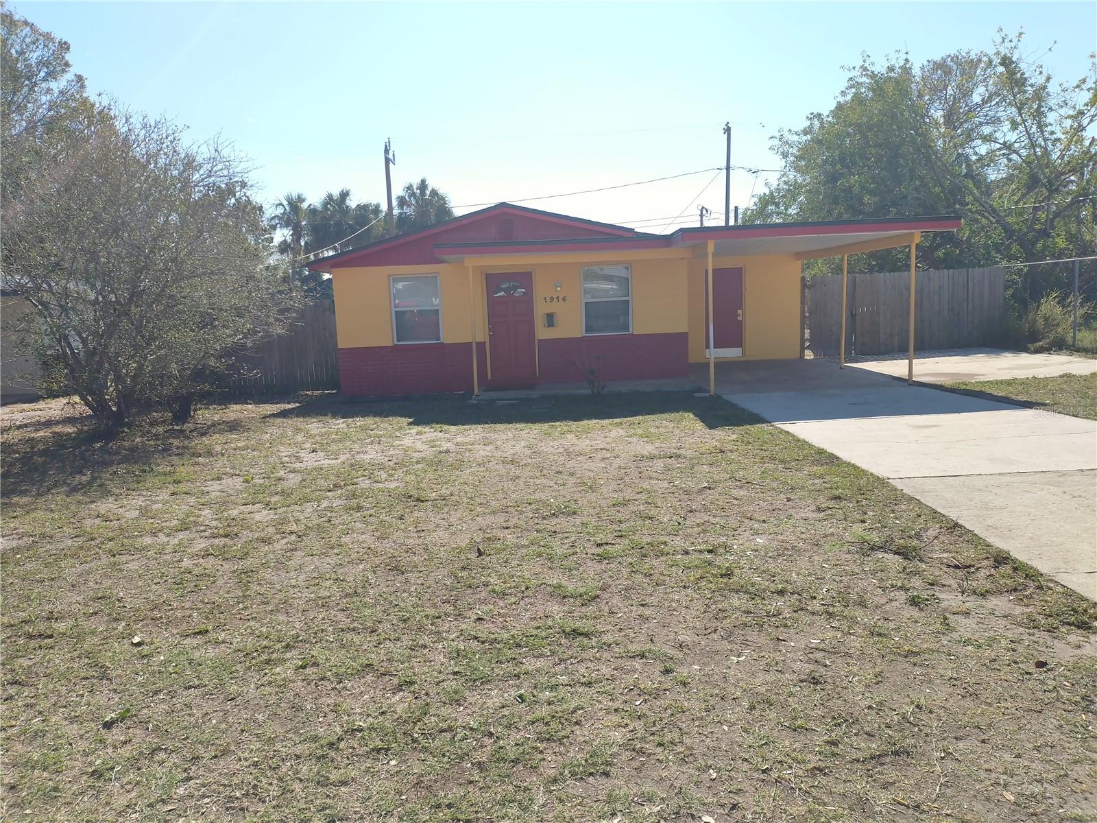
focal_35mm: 25
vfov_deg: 54.9
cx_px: 548
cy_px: 412
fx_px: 792
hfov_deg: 69.4
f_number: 1.79
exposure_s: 1/530
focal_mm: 4.7
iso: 50
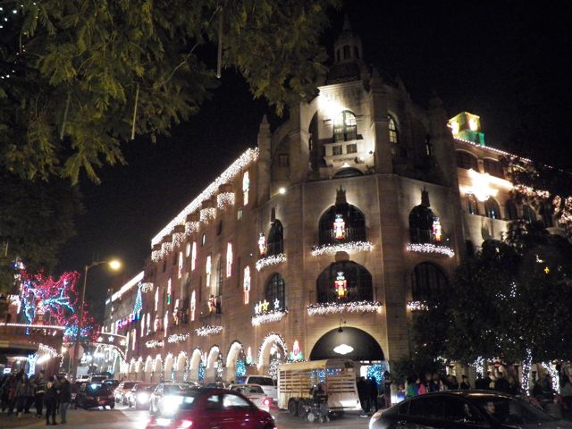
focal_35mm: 31
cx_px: 286
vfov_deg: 45.4
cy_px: 214
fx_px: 512
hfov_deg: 58.4
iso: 1600
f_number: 2.8
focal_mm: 5.5
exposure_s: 1/15
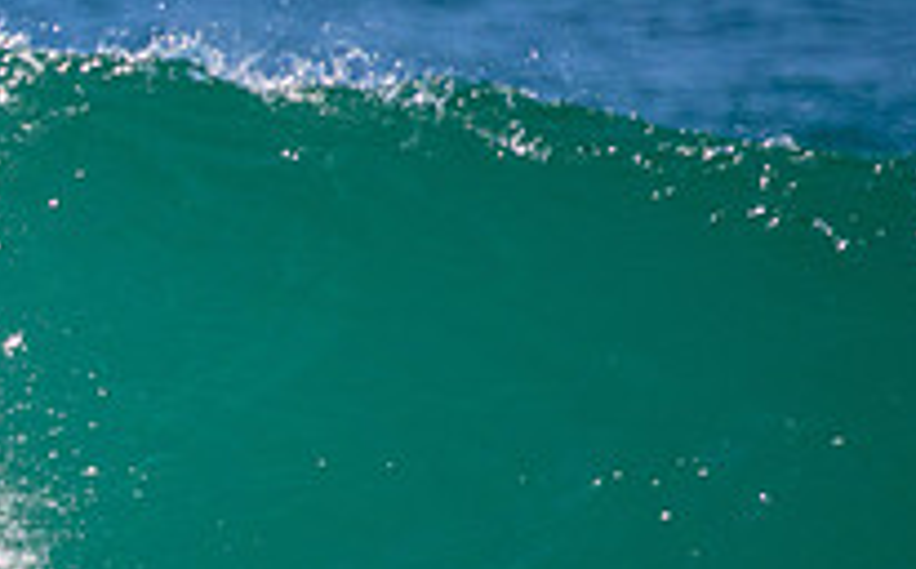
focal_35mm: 2622
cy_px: 518
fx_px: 65349
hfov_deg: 0.8
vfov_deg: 0.5
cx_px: -446
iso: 1000
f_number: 11
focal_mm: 800
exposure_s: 1/1600
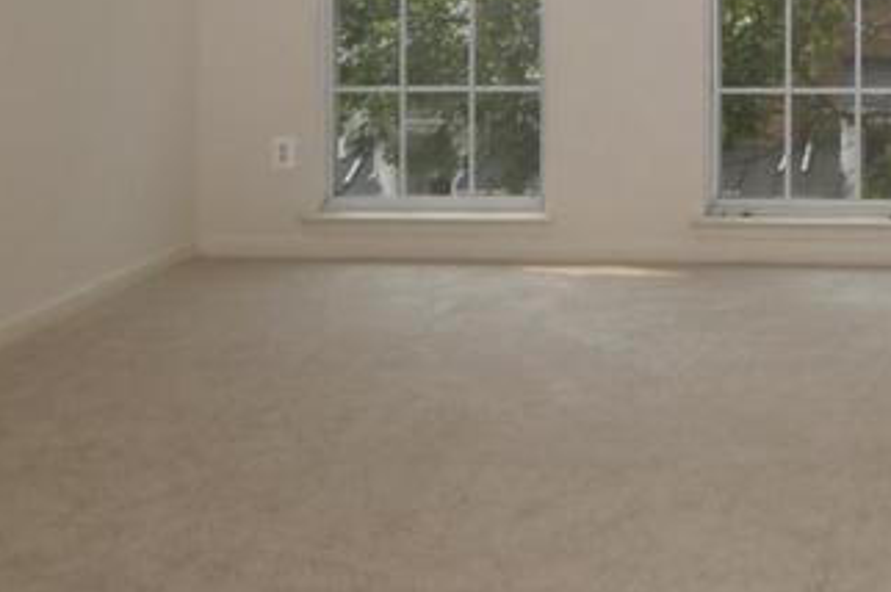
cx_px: 899
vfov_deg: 19.2
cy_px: -113
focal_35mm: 67
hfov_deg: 28.2
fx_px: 1657
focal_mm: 10
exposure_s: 1/250
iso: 200
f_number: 6.3
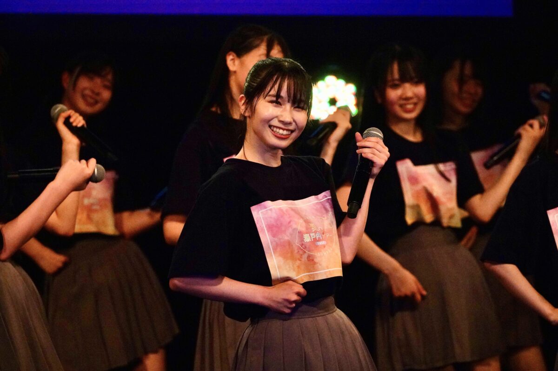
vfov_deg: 4.6
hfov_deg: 6.9
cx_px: 279
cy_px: 186
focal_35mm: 300
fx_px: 4646
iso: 10000
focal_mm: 300
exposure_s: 1/200
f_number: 8
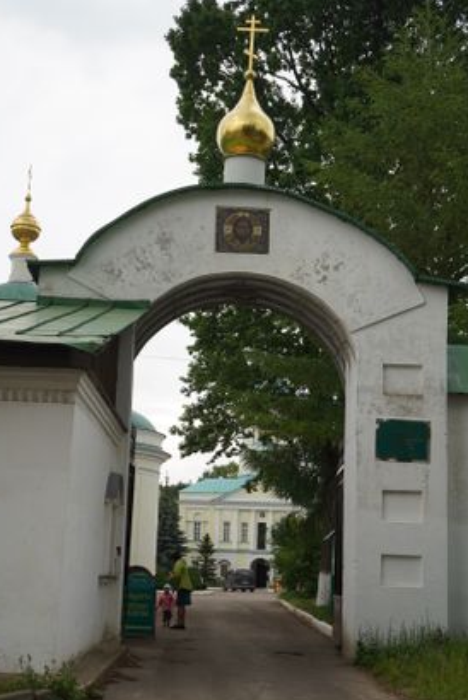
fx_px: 973
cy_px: 369
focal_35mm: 50
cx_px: 218
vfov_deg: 39.6
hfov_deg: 27.0
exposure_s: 1/80
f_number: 5
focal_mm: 44
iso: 100
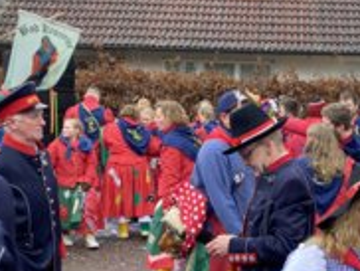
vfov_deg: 25.6
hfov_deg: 32.5
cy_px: 178
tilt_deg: -6.5
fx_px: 594
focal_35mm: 57
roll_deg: -2.4
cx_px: 305
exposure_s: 1/122
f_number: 1.8
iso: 40
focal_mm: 4.25
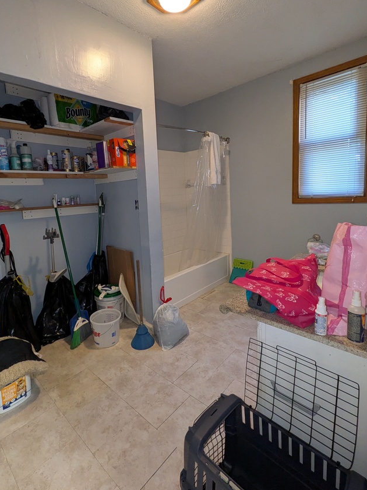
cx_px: 167
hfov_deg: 71.4
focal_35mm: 18
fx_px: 254
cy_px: 220
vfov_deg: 87.5
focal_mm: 1.85
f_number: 2.2
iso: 418
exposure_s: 1/30
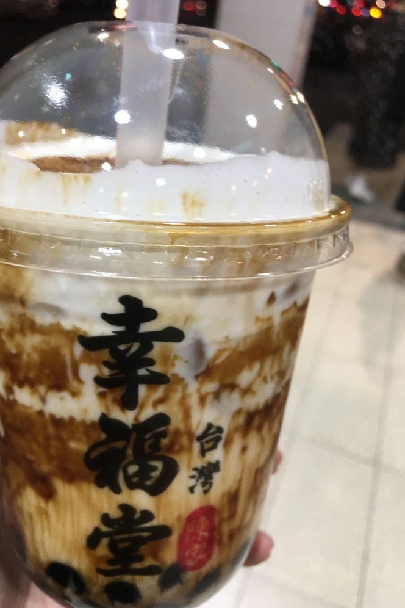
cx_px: 173
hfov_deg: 42.2
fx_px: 523
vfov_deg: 60.3
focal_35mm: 31
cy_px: 310
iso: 40
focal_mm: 4.15
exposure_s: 1/30
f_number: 2.2
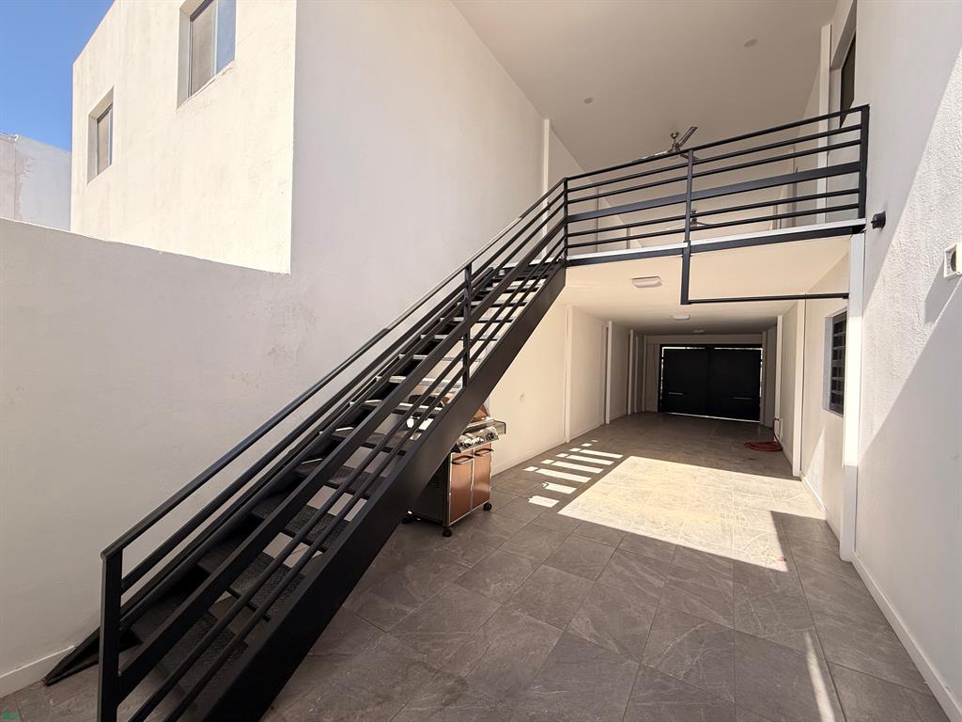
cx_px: 481
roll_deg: -1.5
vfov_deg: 85.7
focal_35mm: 14
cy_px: 361
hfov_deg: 102.1
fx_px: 389
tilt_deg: +0.9
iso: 50
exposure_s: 1/585
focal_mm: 2.22
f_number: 2.2
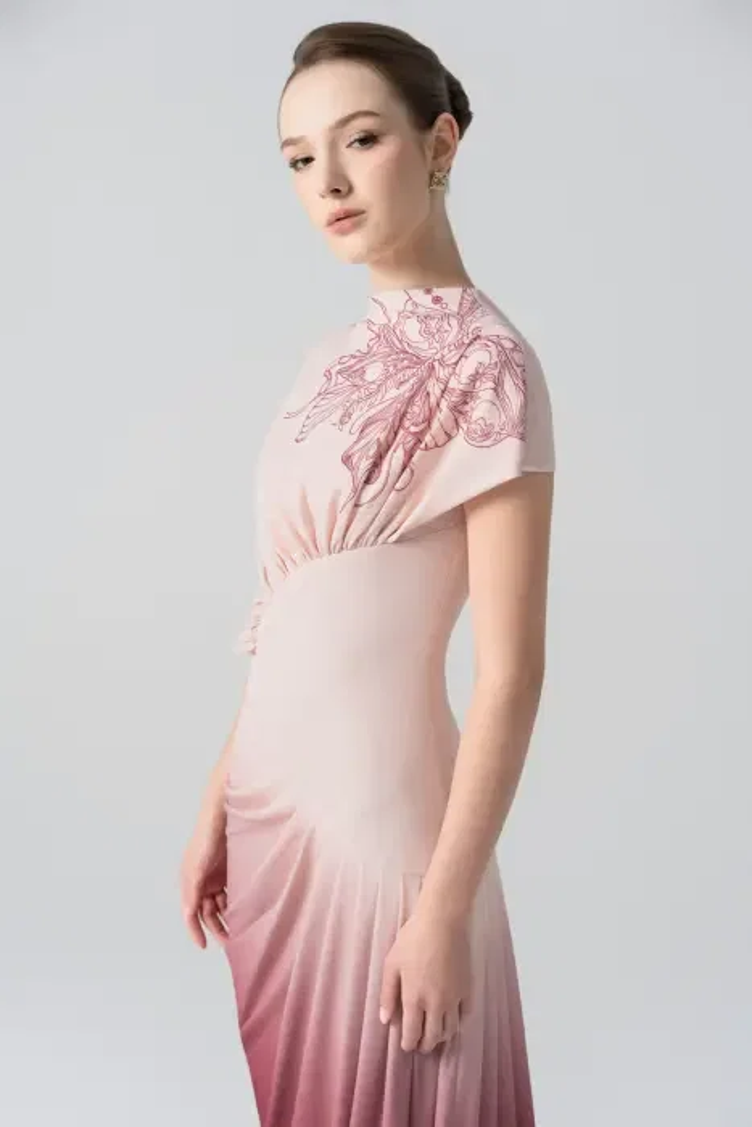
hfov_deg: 24.6
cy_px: 564
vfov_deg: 36.2
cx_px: 376
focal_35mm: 55
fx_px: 1722
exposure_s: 1/160
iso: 160
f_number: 7.1
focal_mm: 55
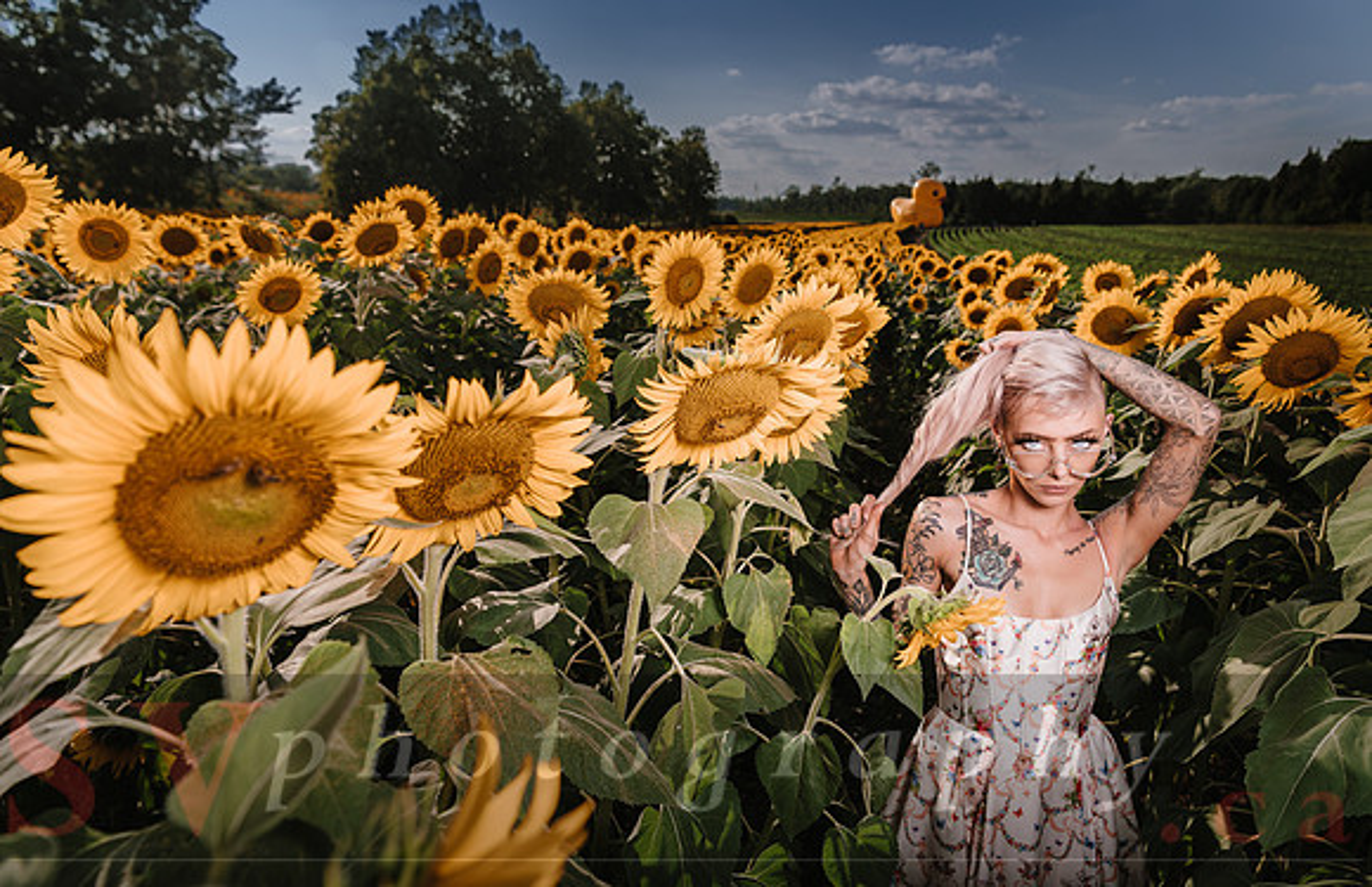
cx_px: 686
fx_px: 920
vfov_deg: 51.5
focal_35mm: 24
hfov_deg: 73.4
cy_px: 434
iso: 64
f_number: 5
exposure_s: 1/250
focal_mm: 24
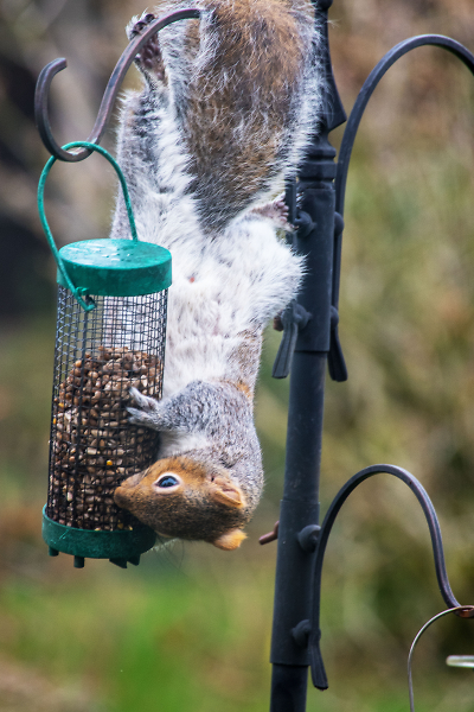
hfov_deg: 3.0
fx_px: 9065
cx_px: 237
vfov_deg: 4.5
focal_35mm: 459
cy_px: 356
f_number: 8
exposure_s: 1/100
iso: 800
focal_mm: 300
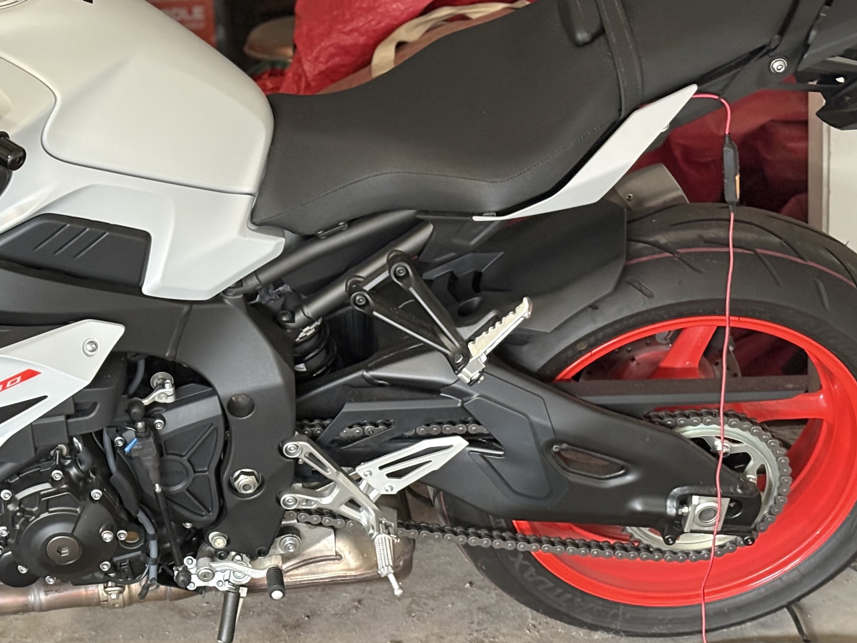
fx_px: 2228
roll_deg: +6.1
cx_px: 135
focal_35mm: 90
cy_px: 264
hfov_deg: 21.4
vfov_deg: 16.4
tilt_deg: -19.2
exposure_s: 1/30
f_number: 1.6
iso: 320
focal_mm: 5.96
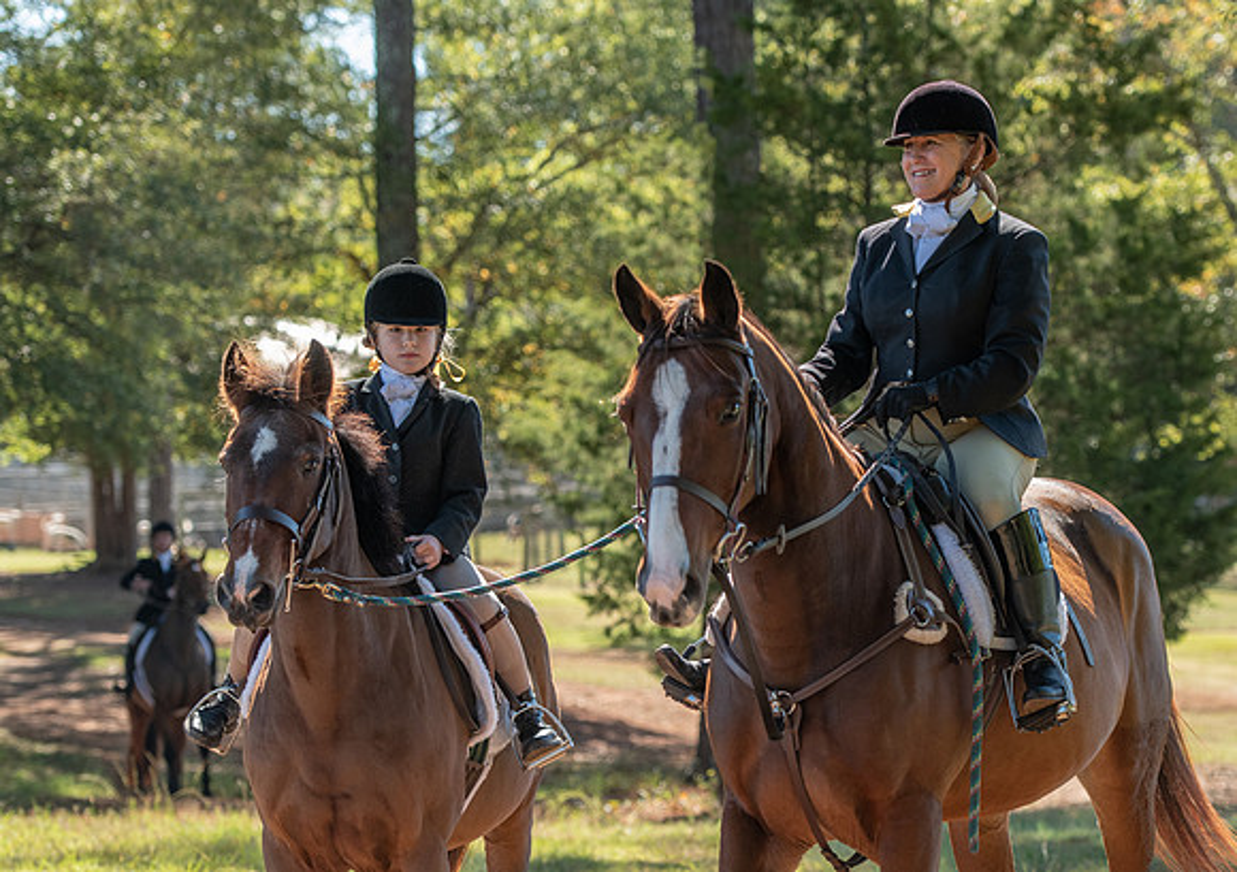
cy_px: 550
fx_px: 4849
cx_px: 829
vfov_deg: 10.3
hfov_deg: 14.5
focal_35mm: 139
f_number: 4
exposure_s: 1/320
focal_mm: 90
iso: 280
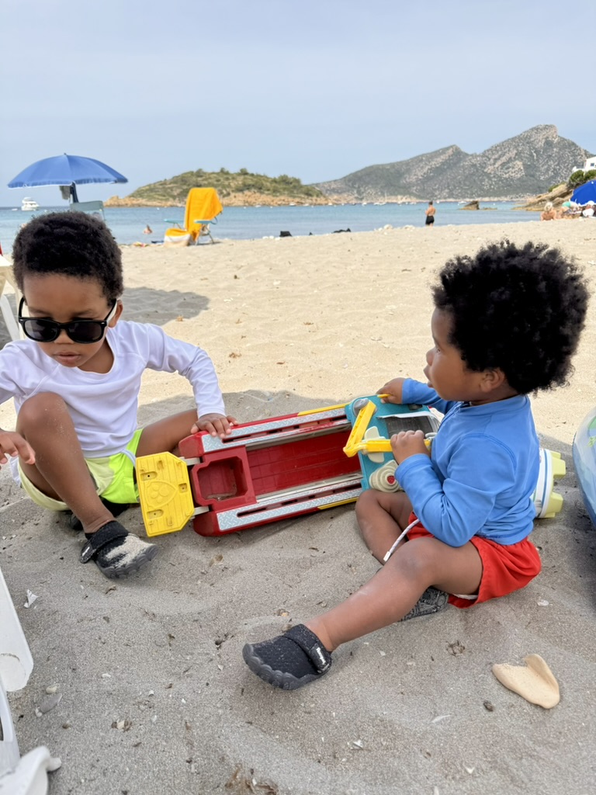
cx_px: 298
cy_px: 398
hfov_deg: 56.8
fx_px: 551
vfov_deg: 71.6
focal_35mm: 24
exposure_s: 1/4167
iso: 80
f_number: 1.78
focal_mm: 6.76
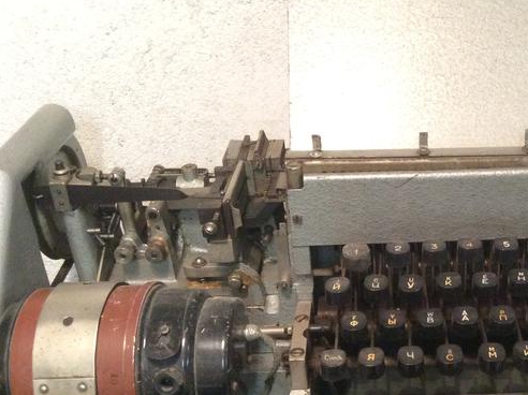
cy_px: 246
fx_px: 792
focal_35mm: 52
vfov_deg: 27.9
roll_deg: -0.7
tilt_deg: -29.6
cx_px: 410
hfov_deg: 35.8
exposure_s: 1/17
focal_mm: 3.3
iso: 320
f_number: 2.4
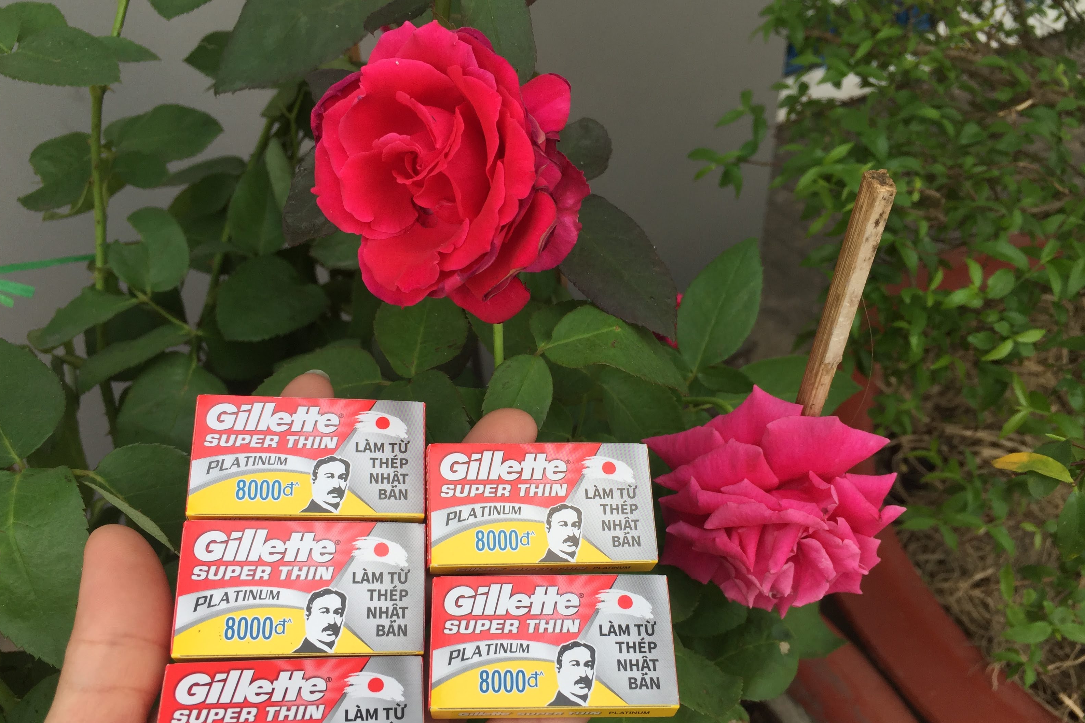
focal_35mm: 31
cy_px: 413
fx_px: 934
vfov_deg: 42.2
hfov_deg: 60.3
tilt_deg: -39.7
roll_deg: +2.5
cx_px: 536
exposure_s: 1/471
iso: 32
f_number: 2.2
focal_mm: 4.15
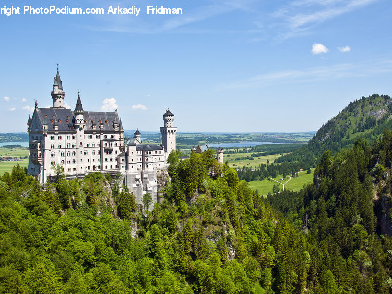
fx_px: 374
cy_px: 147
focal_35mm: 33
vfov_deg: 43.0
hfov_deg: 55.3
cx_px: 202
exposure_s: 1/200
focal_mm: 20
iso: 200
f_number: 11
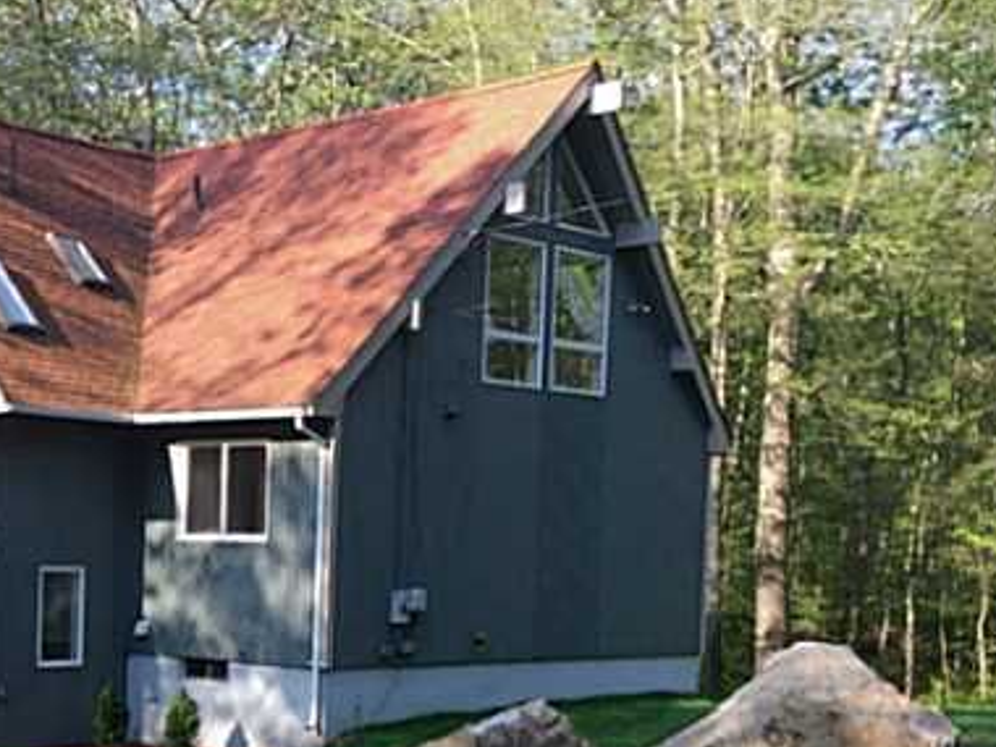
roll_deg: -3.0
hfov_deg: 30.4
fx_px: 1755
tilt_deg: -2.9
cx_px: 113
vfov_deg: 23.5
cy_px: 642
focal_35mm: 61
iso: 32
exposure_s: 1/211
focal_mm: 4.15
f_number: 2.2
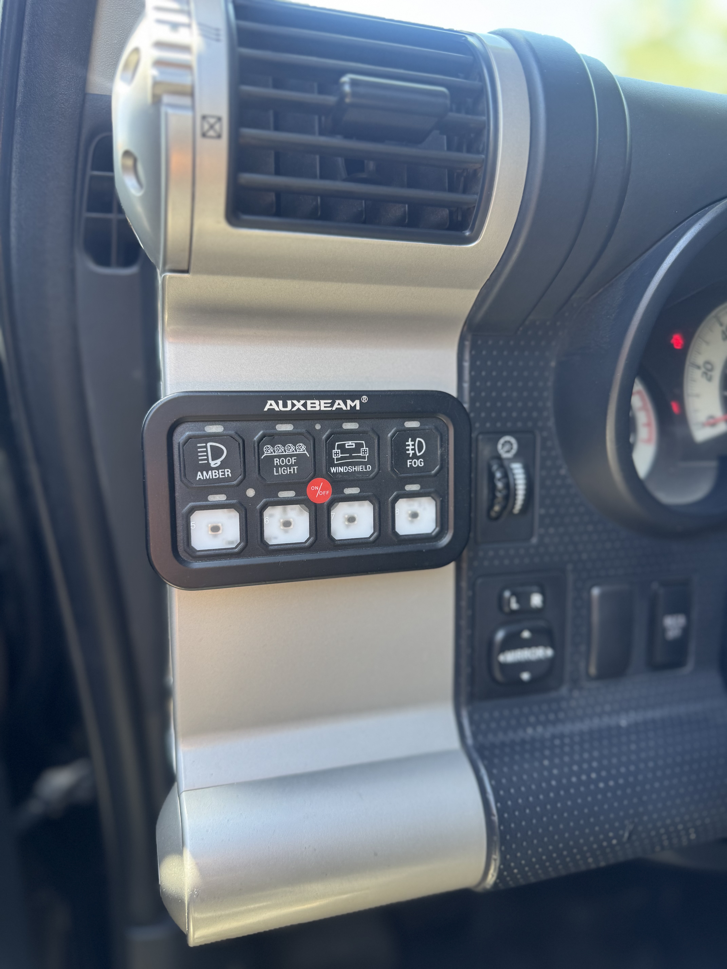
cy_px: 484
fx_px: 672
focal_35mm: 24
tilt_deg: -16.4
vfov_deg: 71.6
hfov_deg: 56.8
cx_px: 364
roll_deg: -3.7
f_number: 1.78
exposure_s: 1/121
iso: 100
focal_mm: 6.76
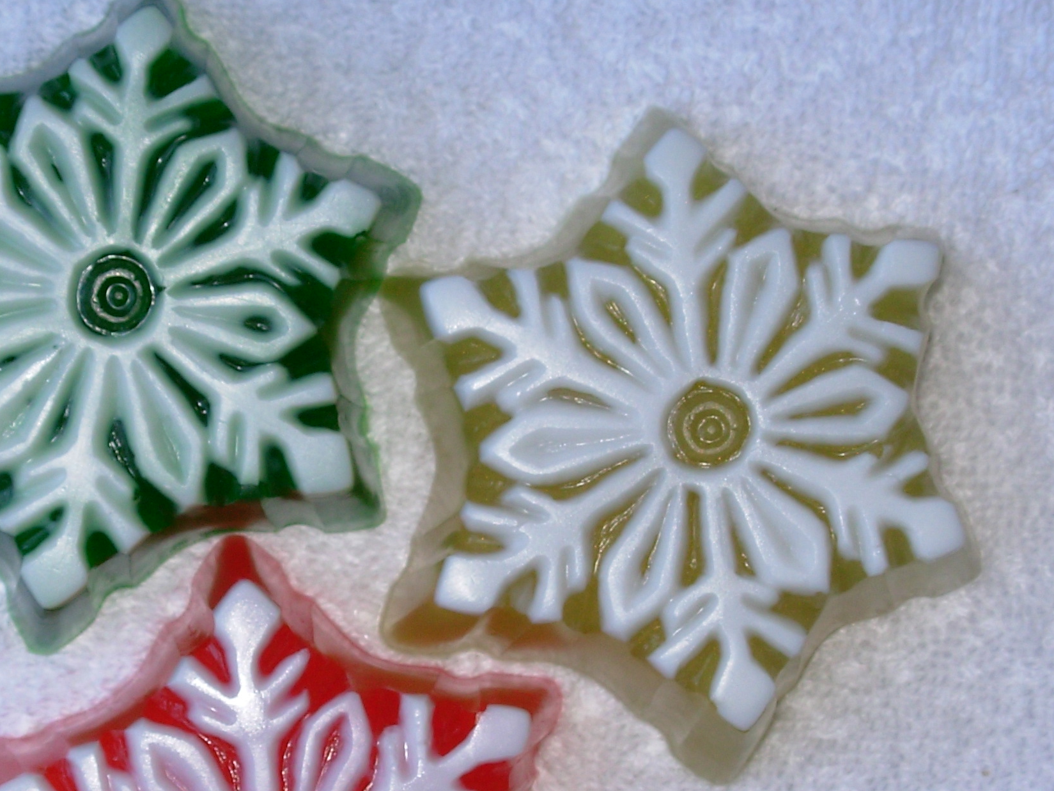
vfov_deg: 10.6
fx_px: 4263
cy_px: 576
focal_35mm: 140
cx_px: 345
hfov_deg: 14.1
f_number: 3.7
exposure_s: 1/53.8
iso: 50
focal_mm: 13.5
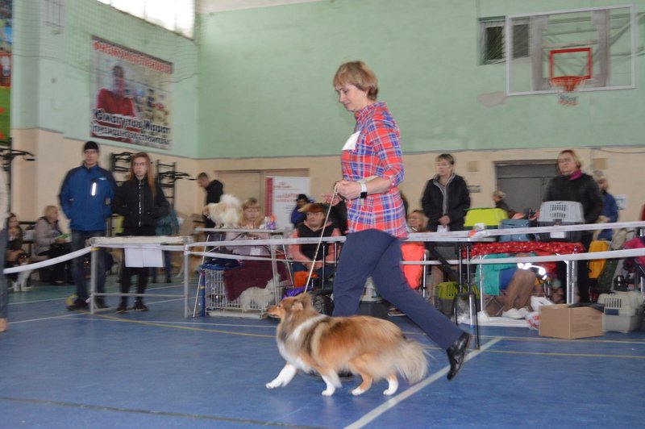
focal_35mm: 48
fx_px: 859
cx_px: 322
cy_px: 214
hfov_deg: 41.1
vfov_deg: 28.0
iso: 2000
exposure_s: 1/60
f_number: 4.8
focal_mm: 32
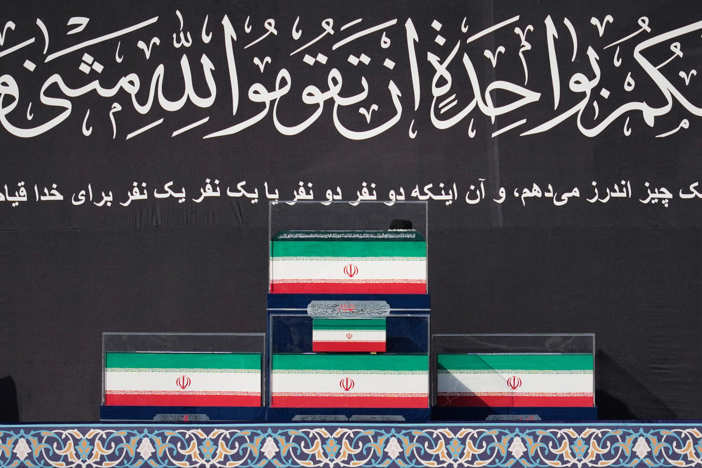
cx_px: 351
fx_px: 7800
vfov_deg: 3.4
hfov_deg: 5.2
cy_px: 234
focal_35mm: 400
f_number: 3.2
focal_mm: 400
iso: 400
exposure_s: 1/12800
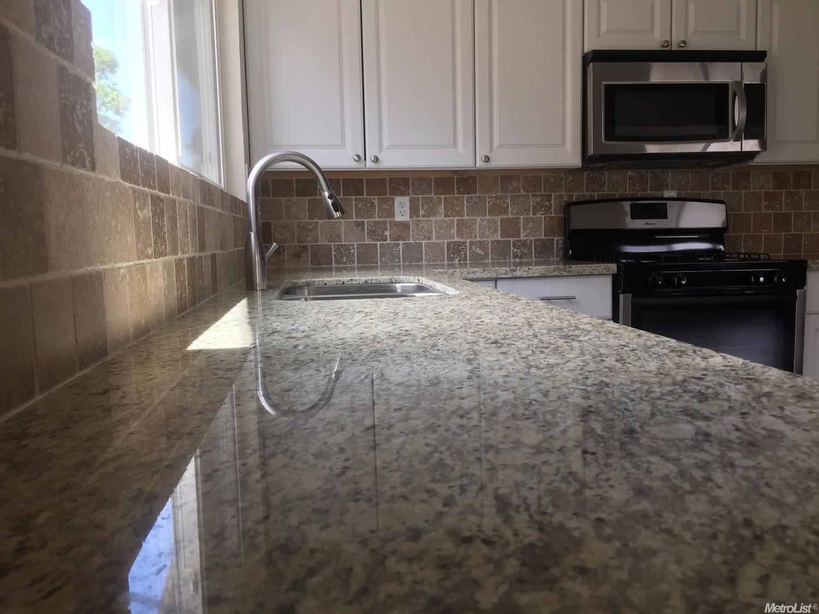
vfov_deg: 48.2
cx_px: 410
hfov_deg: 61.7
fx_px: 686
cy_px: 307
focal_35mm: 29
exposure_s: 1/120
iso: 50
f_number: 2.2
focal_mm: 4.15
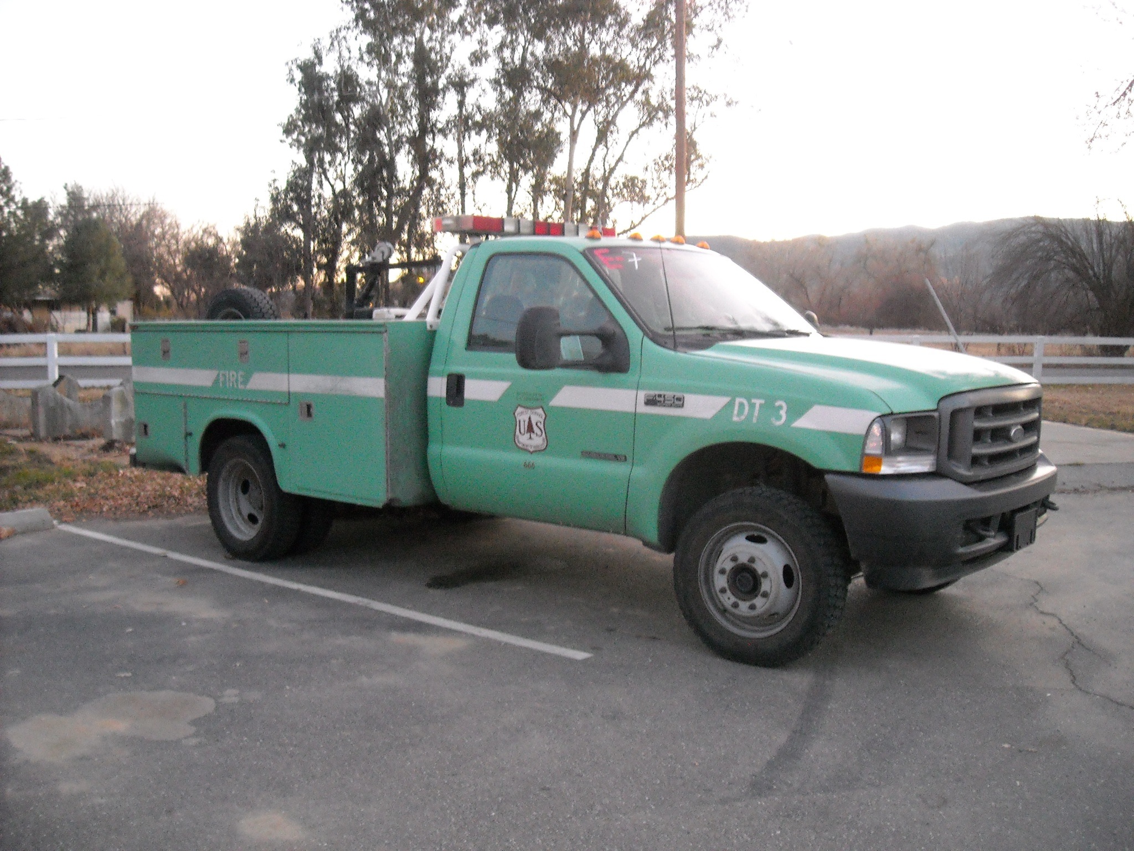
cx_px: 567
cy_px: 426
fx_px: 1147
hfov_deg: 52.6
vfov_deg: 40.7
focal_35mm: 35
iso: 565
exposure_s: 1/8
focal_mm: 5.7
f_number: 2.8
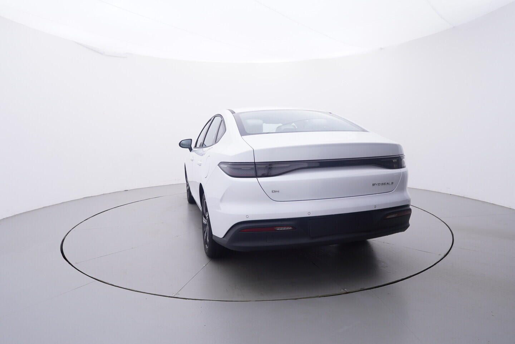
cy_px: 172
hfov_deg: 77.3
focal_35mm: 22
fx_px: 322
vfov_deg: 56.2
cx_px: 258
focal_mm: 15
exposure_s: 1/80
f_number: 5
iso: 200
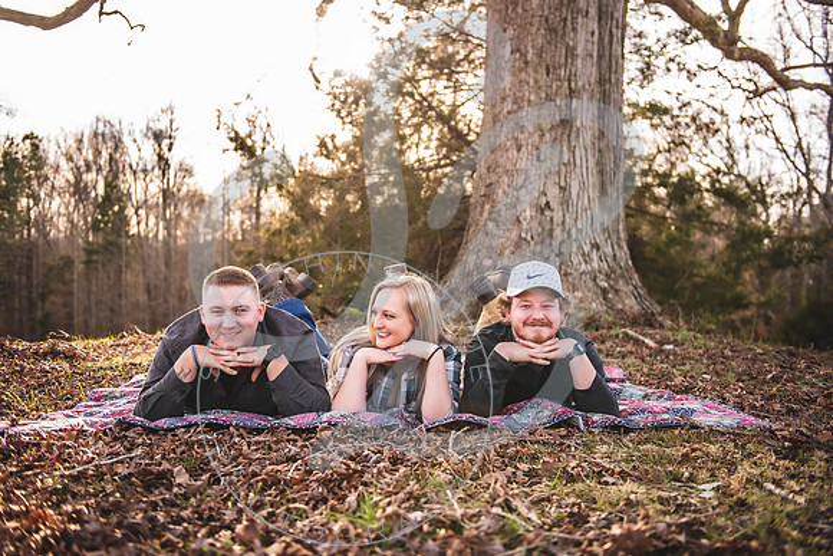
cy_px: 278
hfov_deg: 53.8
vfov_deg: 37.4
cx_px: 416
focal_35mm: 35
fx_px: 821
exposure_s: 1/250
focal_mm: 35
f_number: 2.8
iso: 100
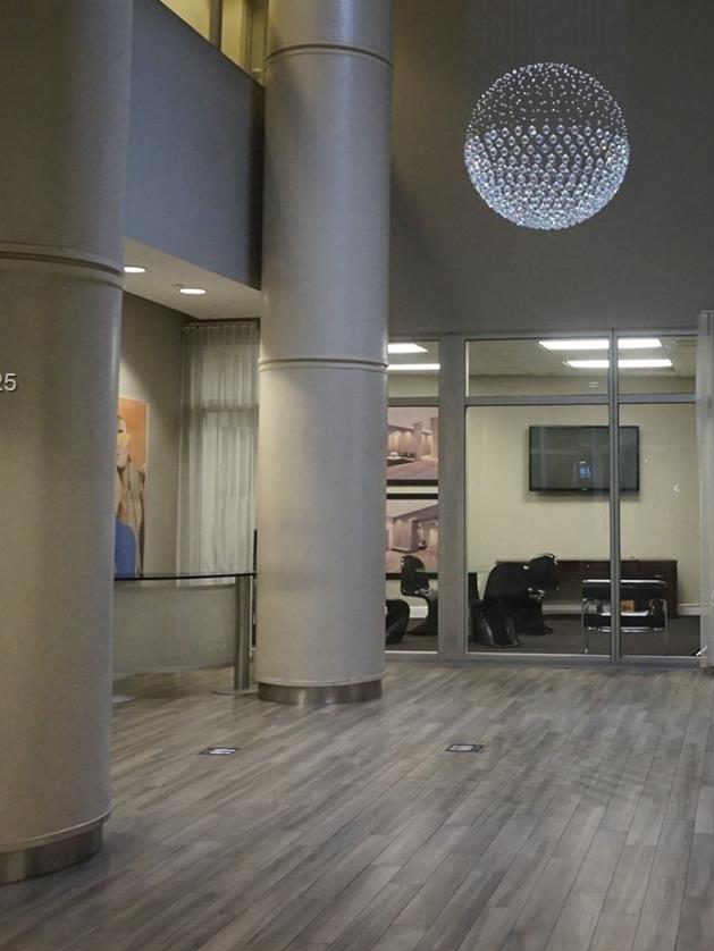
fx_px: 1209
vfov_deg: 42.7
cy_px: 385
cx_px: 562
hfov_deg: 32.1
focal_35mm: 44
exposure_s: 1/160
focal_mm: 16
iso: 2000
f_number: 3.5
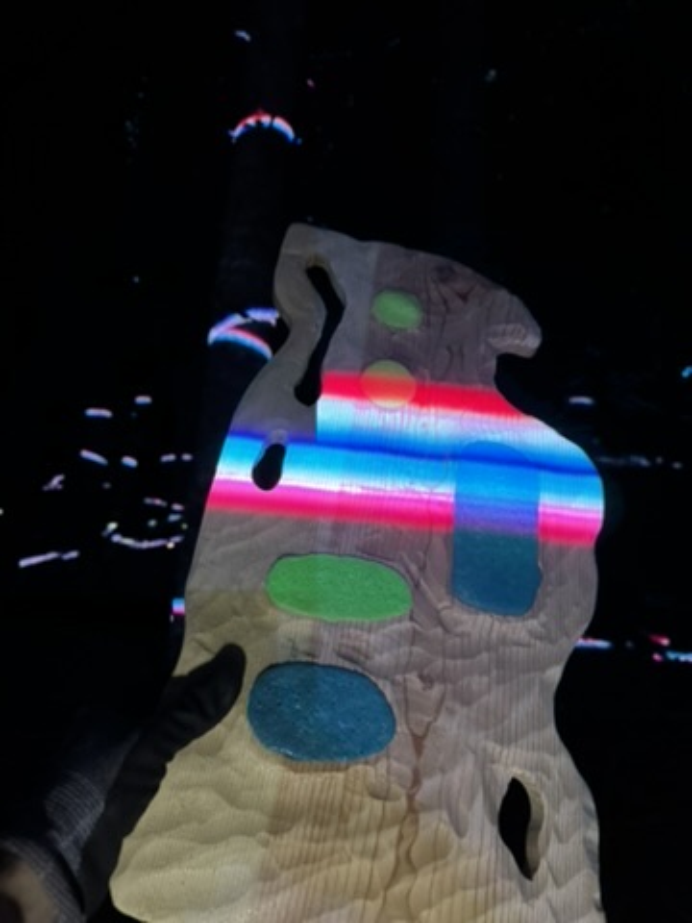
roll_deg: -6.7
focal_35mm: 24
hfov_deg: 56.8
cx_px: 346
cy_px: 462
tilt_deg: +15.8
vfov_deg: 71.6
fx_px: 640
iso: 800
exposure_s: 1/50
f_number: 1.78
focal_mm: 6.76
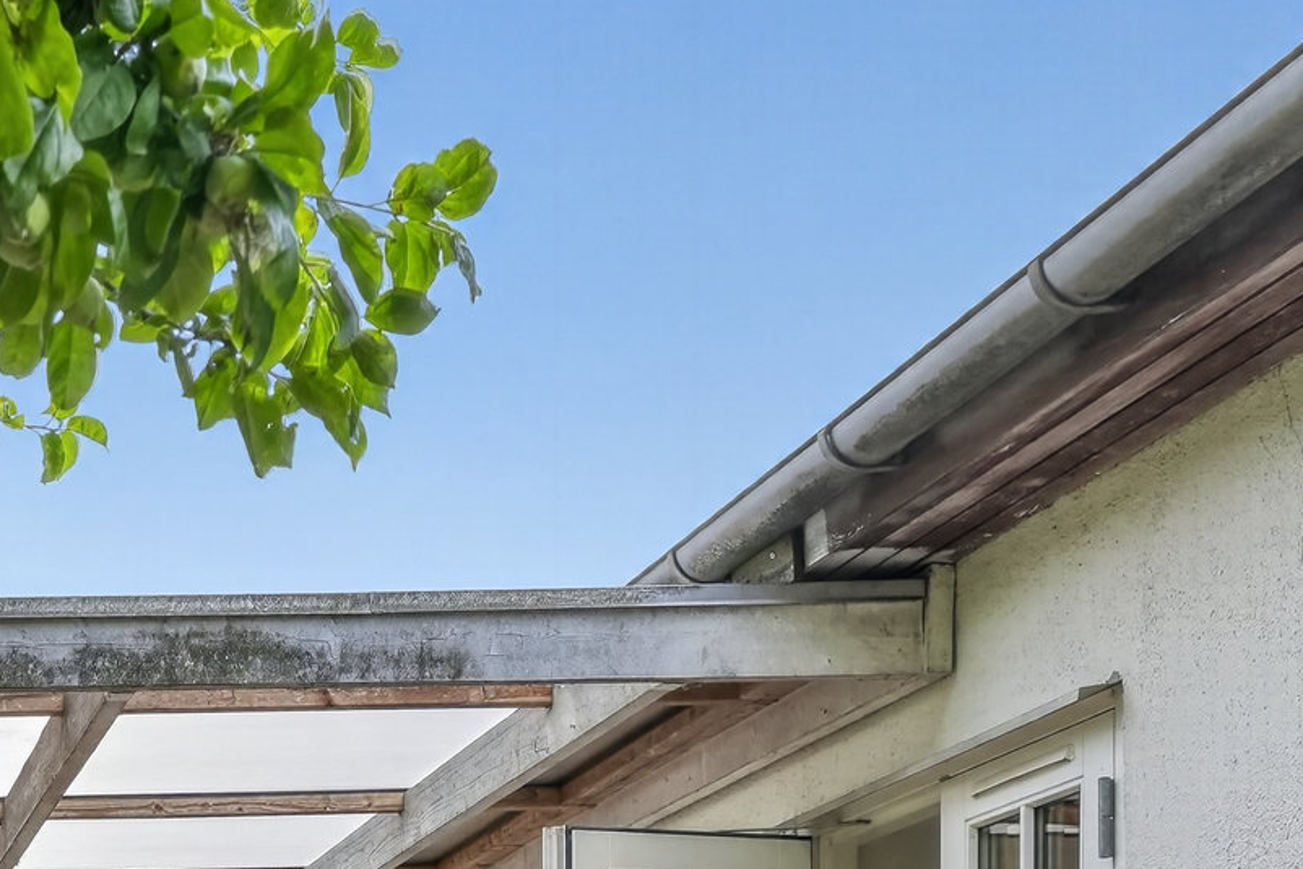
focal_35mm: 67
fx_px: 2425
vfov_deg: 18.2
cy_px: 1286
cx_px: -278
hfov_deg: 26.6
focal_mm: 21
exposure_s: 1/125
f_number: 8
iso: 800
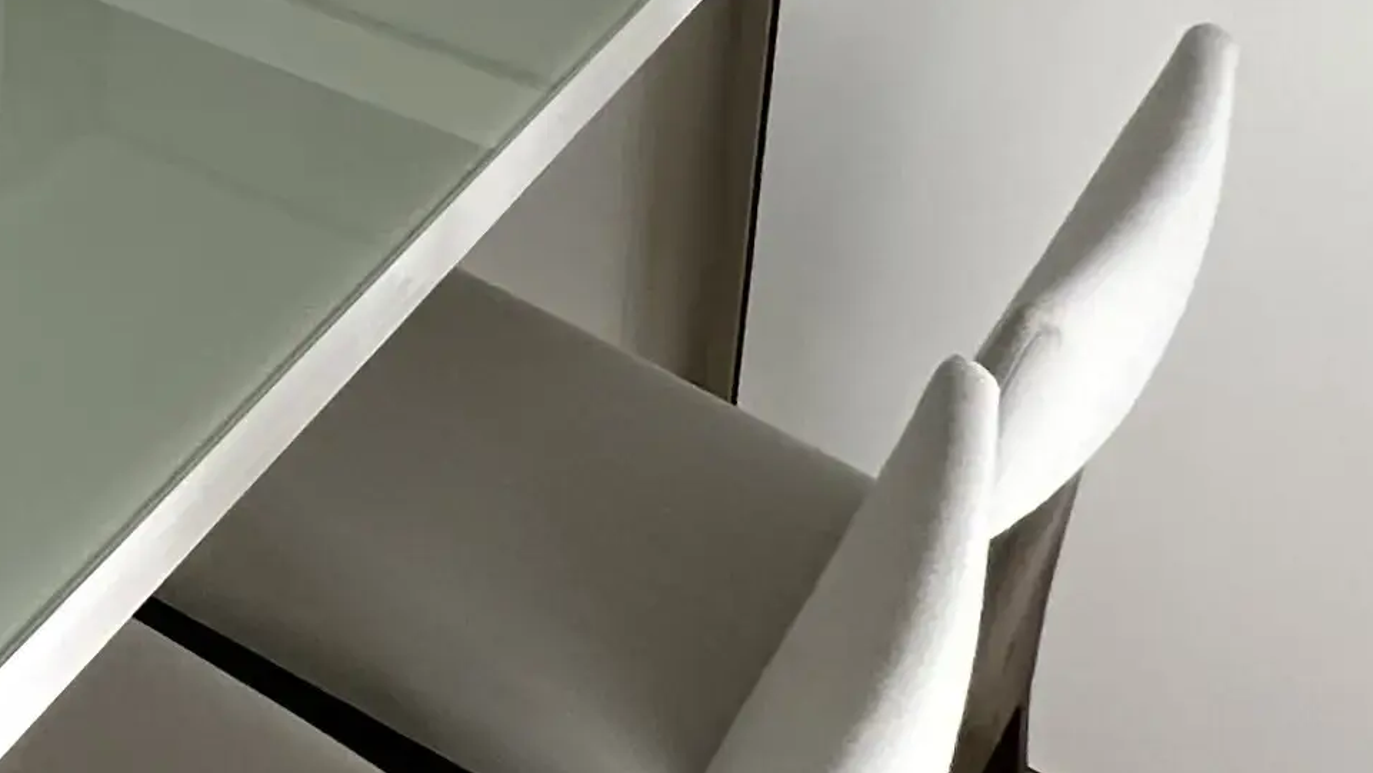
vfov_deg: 15.0
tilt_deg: -8.6
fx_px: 2330
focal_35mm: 64
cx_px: -782
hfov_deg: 24.2
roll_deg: -0.3
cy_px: -816
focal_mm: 2.22
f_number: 2.2
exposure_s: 1/99
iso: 125
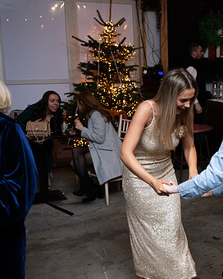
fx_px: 462
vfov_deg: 33.6
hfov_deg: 25.6
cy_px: 144
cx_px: 230
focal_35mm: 56
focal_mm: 35
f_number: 3.5
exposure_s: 1/160
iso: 800
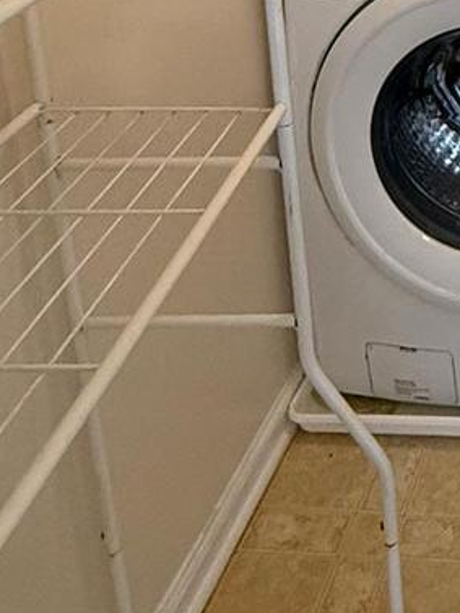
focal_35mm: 57
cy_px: -137
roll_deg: -0.6
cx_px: 660
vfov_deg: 28.9
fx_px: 1009
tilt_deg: -12.8
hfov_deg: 22.0
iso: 500
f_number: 2.2
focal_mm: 2.22
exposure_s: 1/60
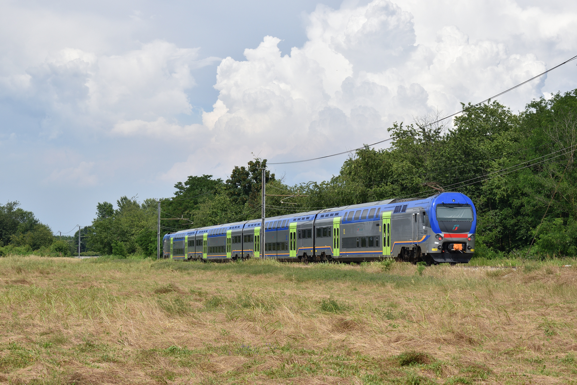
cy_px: 192
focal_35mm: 75
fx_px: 1202
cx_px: 288
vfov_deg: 18.2
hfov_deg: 27.0
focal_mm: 50
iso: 100
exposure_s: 1/640
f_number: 8
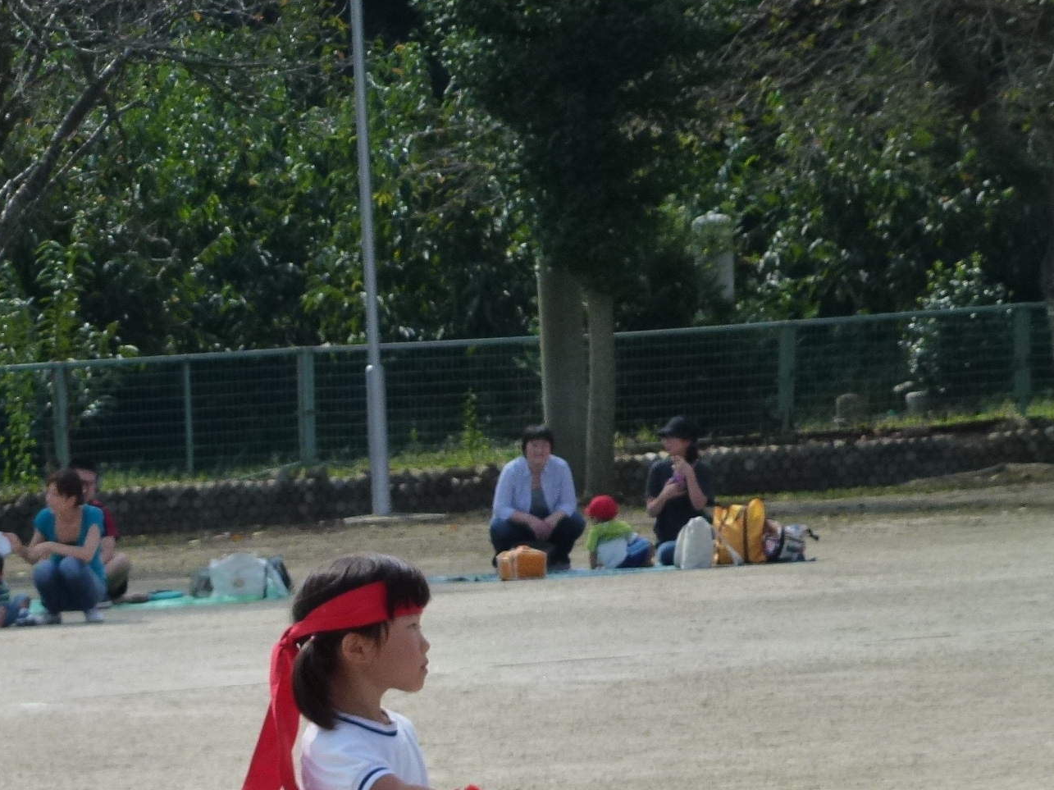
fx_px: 8614
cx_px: 76
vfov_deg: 5.2
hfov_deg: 7.0
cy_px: 777
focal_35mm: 283
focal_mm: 25.5
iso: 160
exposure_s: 1/800
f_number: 5.3
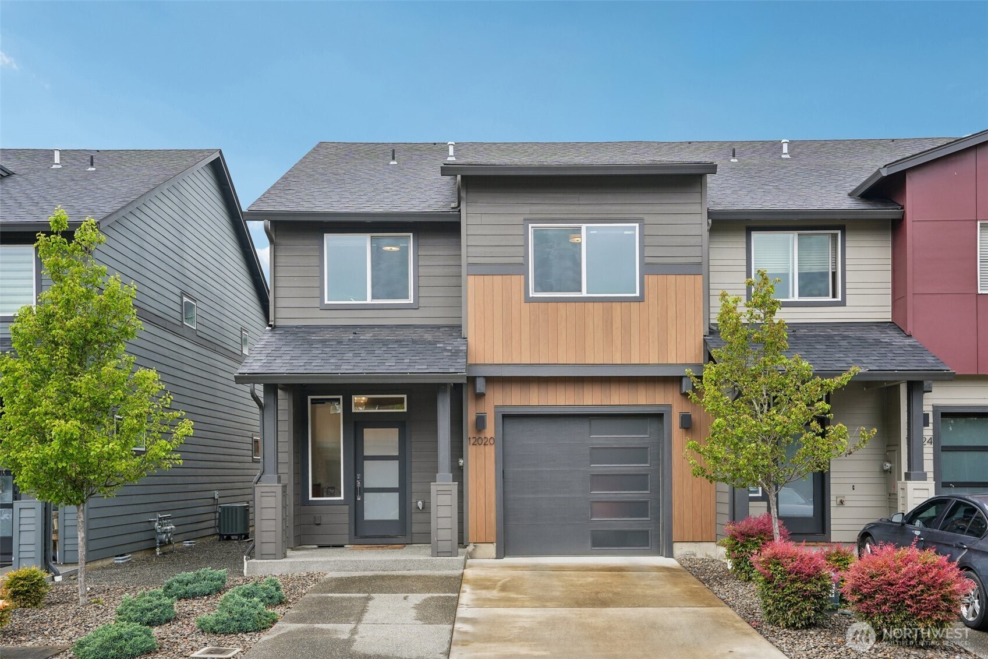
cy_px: 330
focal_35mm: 35
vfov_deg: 37.8
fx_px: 960
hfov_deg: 54.4
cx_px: 494
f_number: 8
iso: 100
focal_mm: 35
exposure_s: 1/40
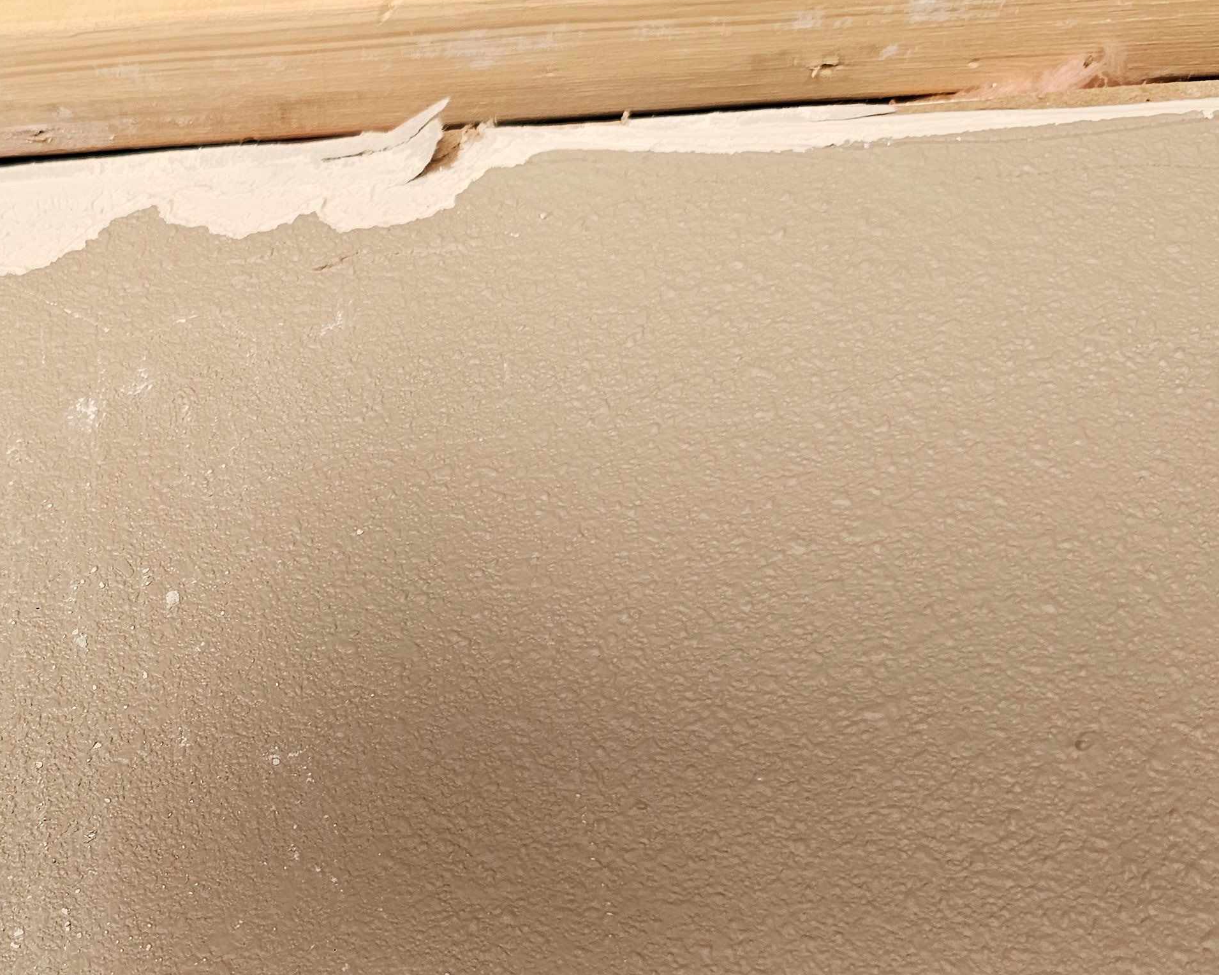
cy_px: 701
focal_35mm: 47
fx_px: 1696
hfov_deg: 37.1
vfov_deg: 31.6
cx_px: 128
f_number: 1.7
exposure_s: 1/180
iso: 160
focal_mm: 6.3
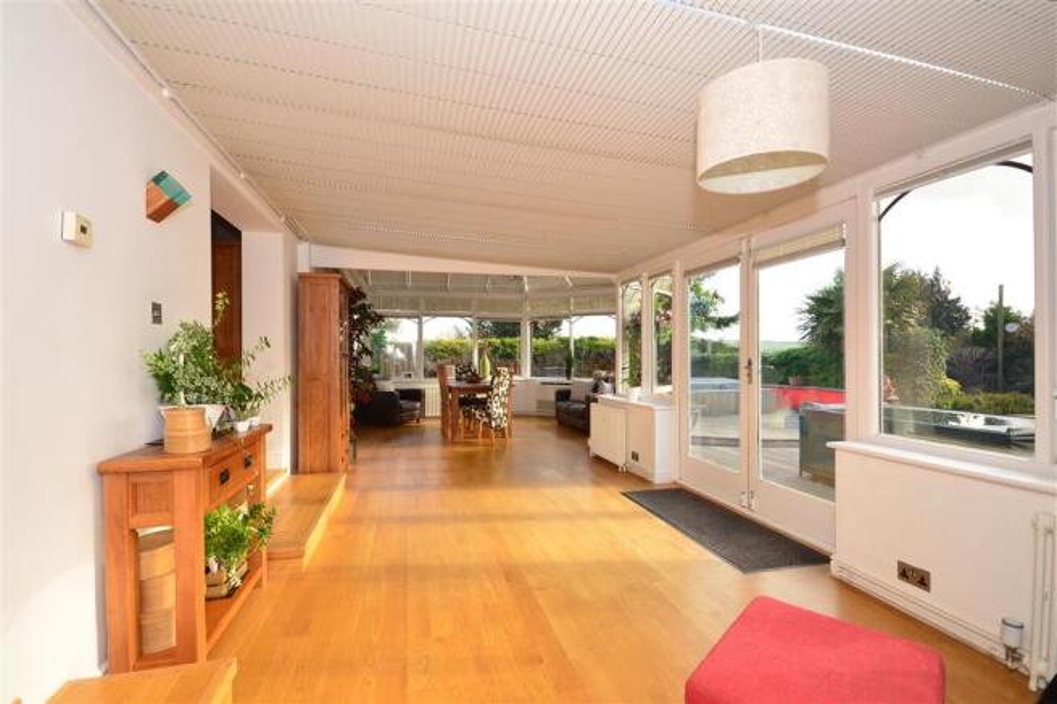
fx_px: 440
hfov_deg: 100.4
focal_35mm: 15
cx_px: 528
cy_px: 352
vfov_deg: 77.3
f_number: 5.6
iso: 400
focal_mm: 10
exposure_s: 1/125
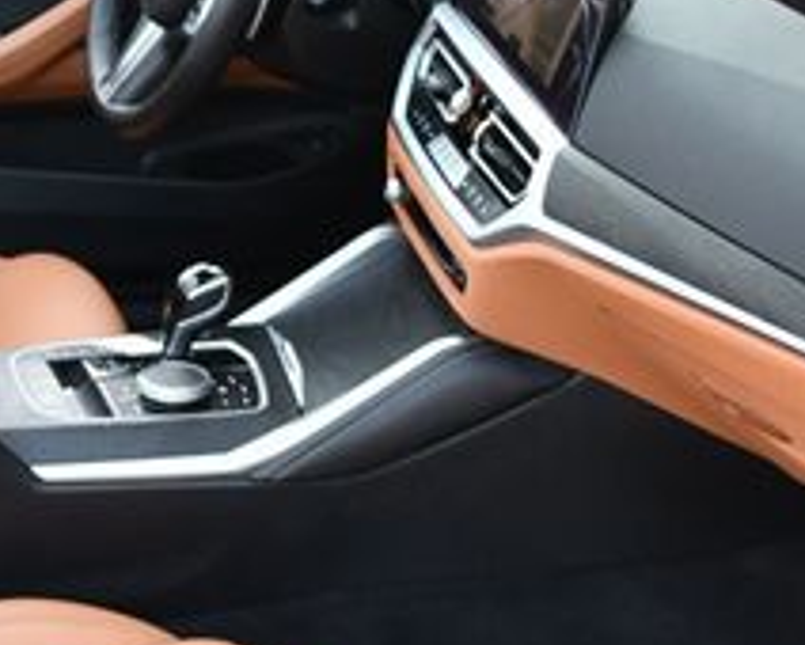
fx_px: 2432
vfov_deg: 15.1
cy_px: 482
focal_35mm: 102
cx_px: -197
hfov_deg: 17.8
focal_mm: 18
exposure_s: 1/250
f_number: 3.5
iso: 560
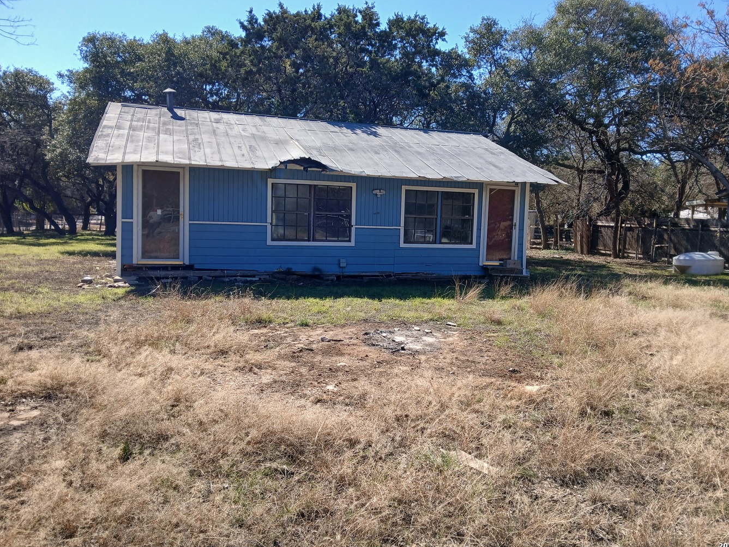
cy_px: 256
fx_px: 590
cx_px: 384
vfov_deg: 49.7
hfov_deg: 63.4
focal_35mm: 28
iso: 20
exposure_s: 1/396
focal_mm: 3.98
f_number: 1.8
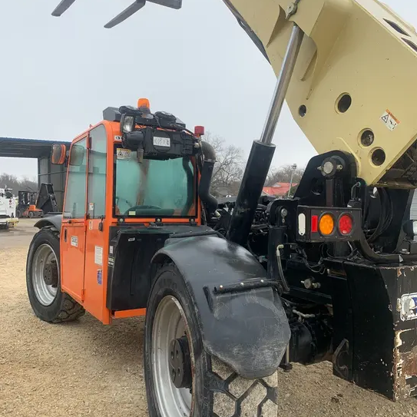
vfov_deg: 52.5
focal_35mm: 31
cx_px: 210
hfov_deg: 52.5
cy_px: 198
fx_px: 422
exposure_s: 1/407
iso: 25
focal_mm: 4.25
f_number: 1.8
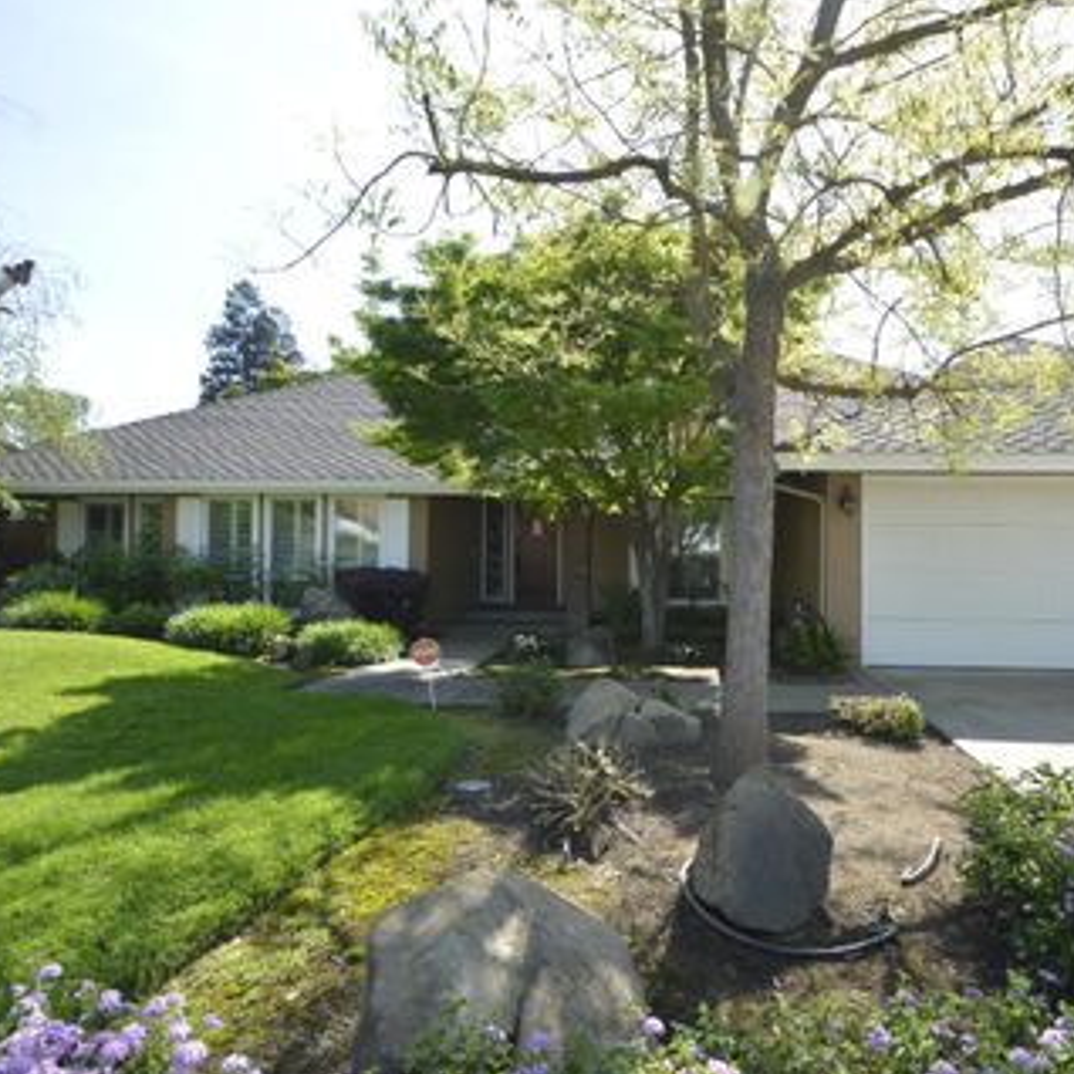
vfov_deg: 74.8
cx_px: 689
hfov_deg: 73.2
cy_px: 523
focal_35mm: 20
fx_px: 702
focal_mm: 10
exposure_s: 1/160
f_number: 6.3
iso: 100
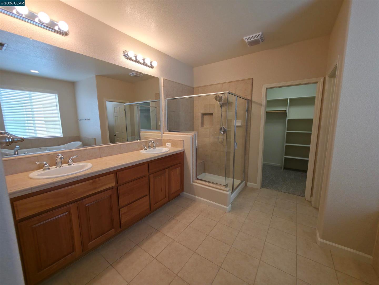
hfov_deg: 106.2
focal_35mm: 13
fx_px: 142
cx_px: 190
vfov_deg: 89.9
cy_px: 142
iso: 50
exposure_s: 1/120
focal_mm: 2.2
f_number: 1.9
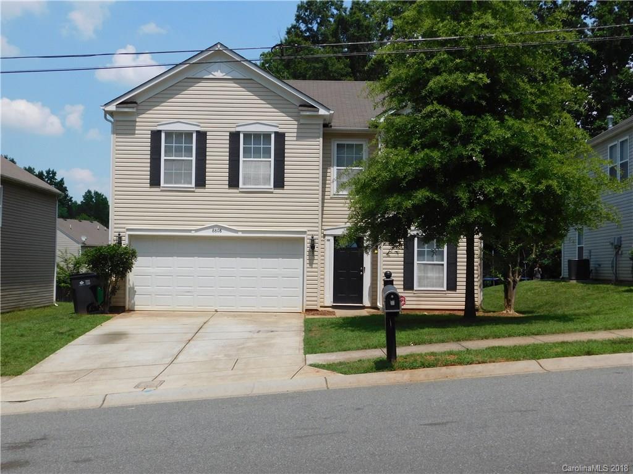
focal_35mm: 40
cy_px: 237
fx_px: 731
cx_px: 316
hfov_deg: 46.8
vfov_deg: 36.0
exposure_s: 1/500
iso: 125
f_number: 7.2
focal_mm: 7.1
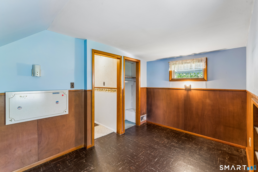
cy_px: 86
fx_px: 113
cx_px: 129
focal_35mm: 16
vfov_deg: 74.4
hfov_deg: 97.5
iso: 400
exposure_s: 1.3
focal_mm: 15.8
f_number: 13
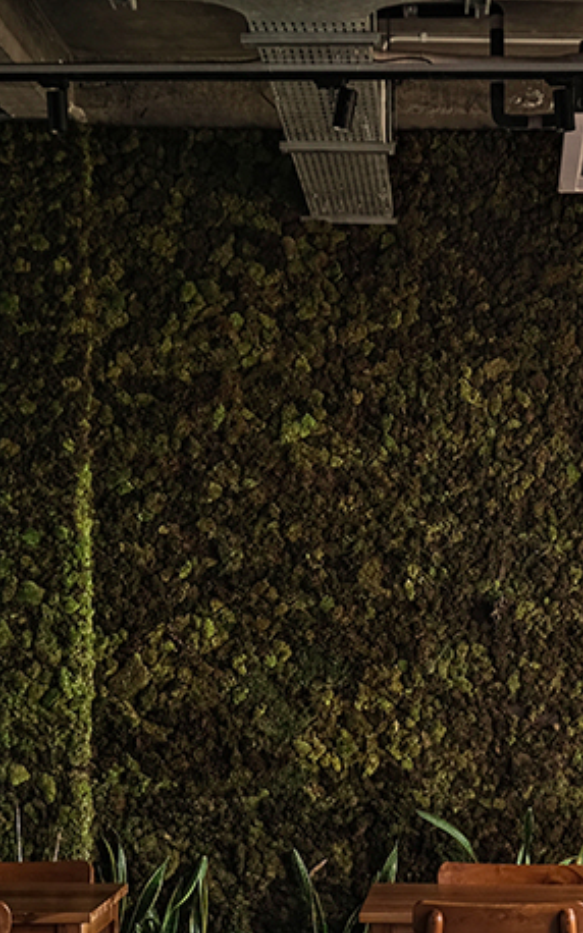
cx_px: 506
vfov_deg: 28.5
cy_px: 708
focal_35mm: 71
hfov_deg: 18.1
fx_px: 1806
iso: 320
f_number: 4
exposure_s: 1/30
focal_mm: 17.4
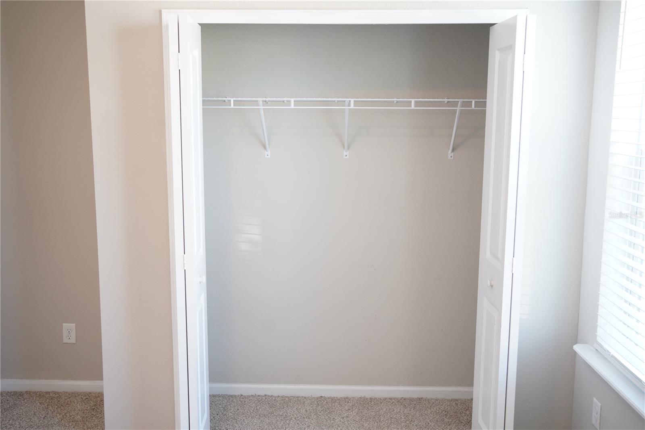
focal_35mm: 35
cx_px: 322
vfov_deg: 37.8
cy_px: 215
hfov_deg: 54.4
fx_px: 627
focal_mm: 35
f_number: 4
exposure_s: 1/60
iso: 1600
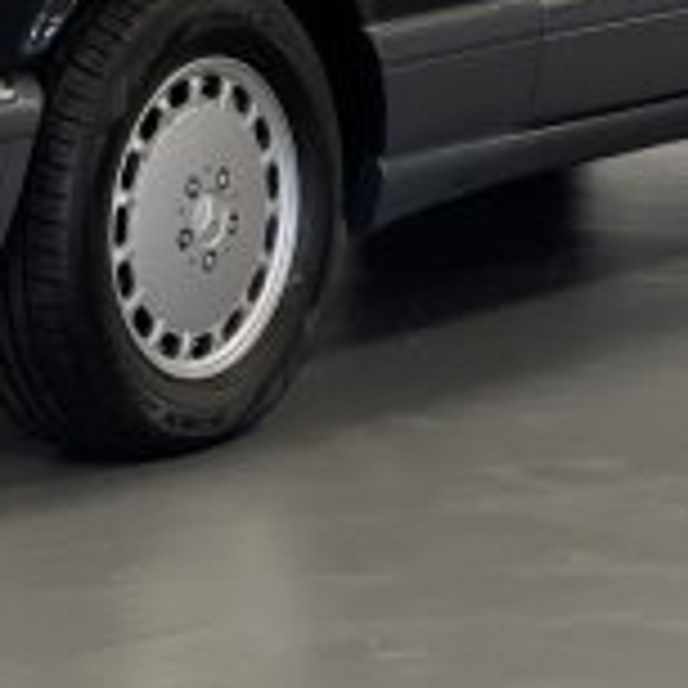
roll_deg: -0.1
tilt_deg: -5.2
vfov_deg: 7.4
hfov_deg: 7.4
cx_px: 211
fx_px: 5307
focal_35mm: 236
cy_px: -139
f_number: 2.2
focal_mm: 7.5
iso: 250
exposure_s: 1/98
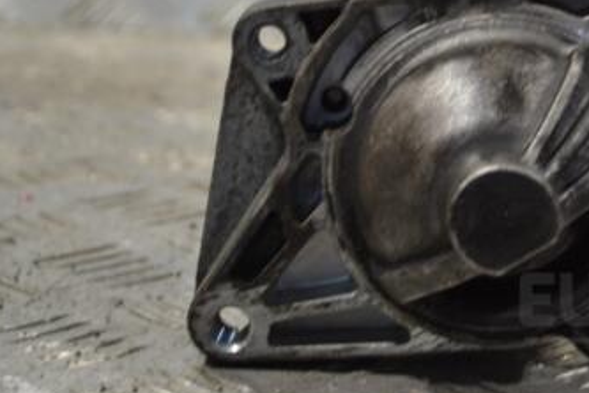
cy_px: 64
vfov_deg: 11.5
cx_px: 486
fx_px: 1947
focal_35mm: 119
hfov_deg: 17.0
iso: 220
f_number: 5.3
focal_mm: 44
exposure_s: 1/30
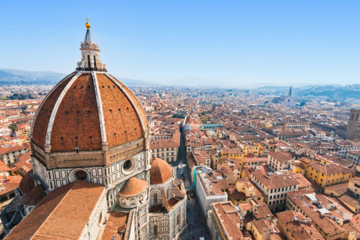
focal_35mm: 16
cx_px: 180
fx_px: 160
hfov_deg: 96.7
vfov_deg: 73.7
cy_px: 120
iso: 100
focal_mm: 16
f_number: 11
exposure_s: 1/250
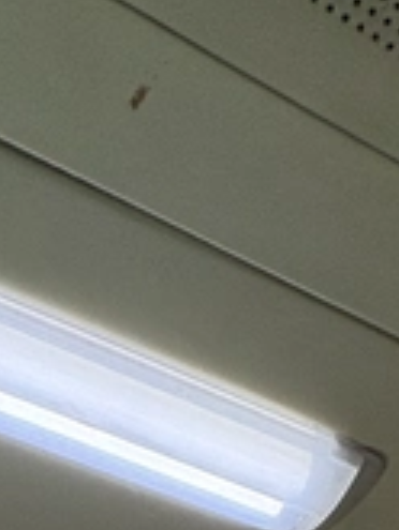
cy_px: 1577
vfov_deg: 11.7
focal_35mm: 85
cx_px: 248
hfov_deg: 17.4
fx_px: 1305
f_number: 2.2
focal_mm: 2.22
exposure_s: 1/132
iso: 125
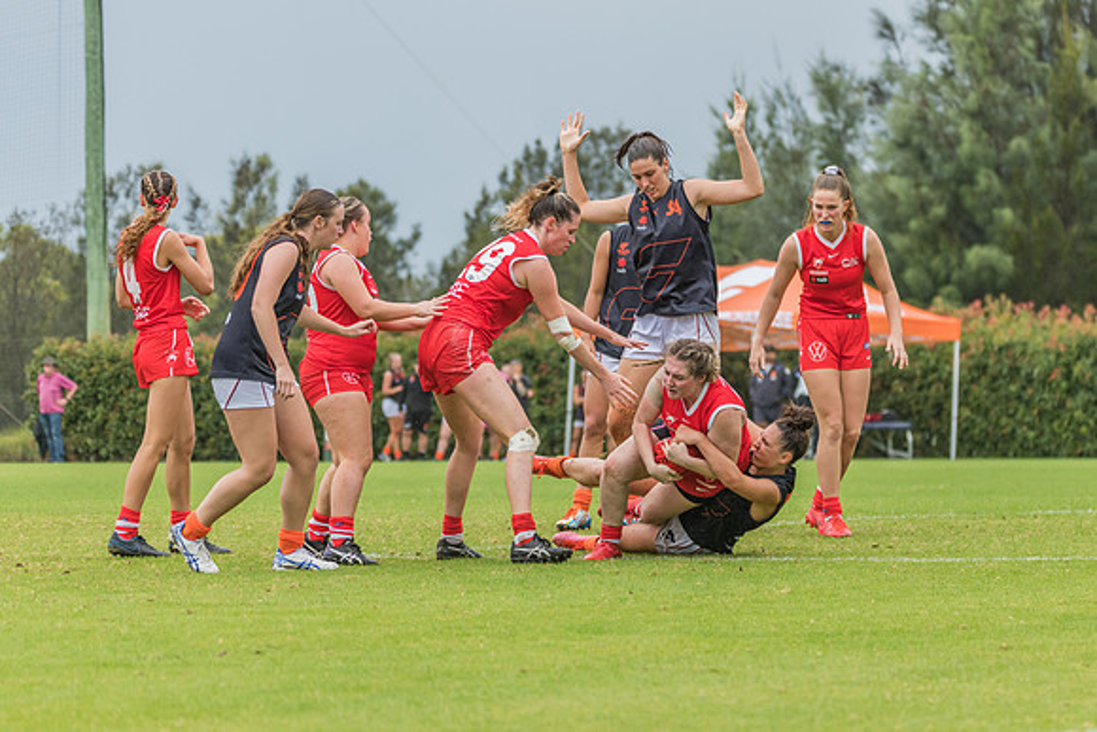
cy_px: 367
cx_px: 636
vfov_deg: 6.9
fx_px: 6102
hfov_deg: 10.3
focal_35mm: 200
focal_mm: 170
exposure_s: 1/1250
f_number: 5
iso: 500
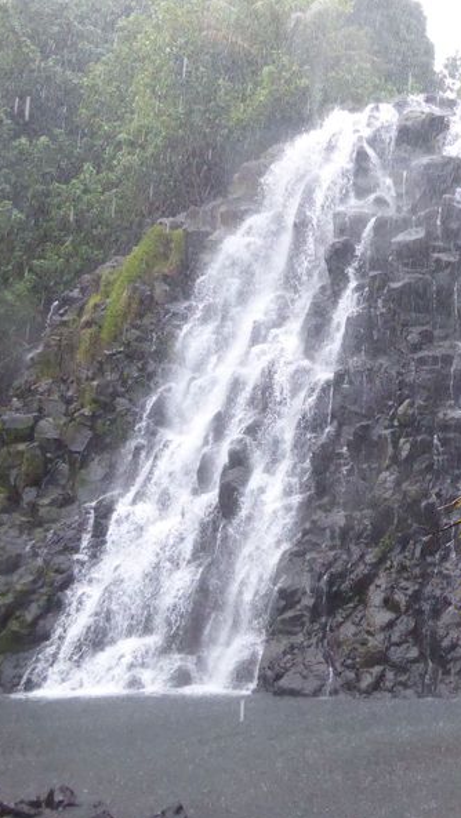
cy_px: 411
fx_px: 1020
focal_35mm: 47
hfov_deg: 24.4
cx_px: 454
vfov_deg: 43.7
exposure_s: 1/250
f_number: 3.5
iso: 1000
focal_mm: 5.4
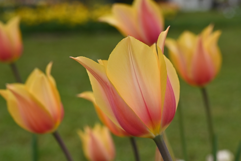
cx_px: 120
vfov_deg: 27.0
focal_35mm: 50
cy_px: 80
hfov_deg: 39.6
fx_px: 335
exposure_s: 1/2500
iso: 640
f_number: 6.3
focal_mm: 50
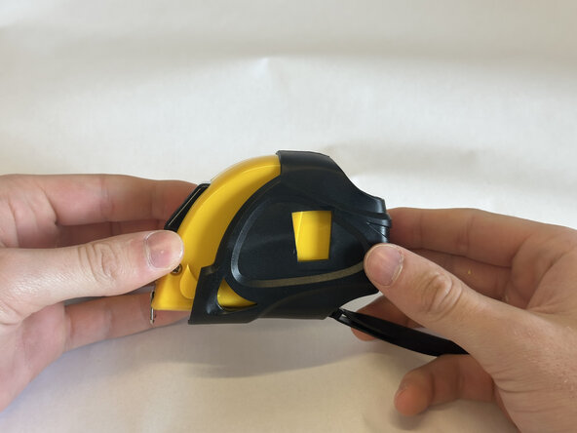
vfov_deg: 30.3
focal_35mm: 48
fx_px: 800
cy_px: 216
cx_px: 288
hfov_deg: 39.7
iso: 100
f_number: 1.78
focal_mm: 6.86
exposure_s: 1/120
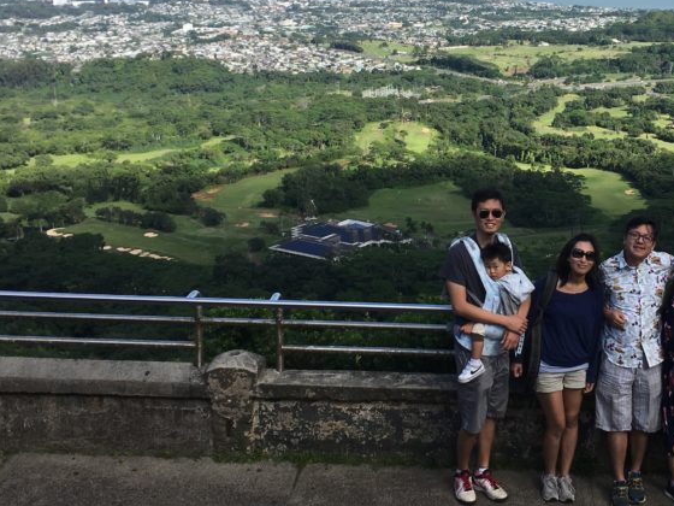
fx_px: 1032
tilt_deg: -12.5
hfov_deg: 35.3
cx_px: 518
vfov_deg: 27.4
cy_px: 180
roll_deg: +1.3
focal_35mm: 53
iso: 25
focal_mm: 4.15
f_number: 2.2
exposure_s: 1/1451
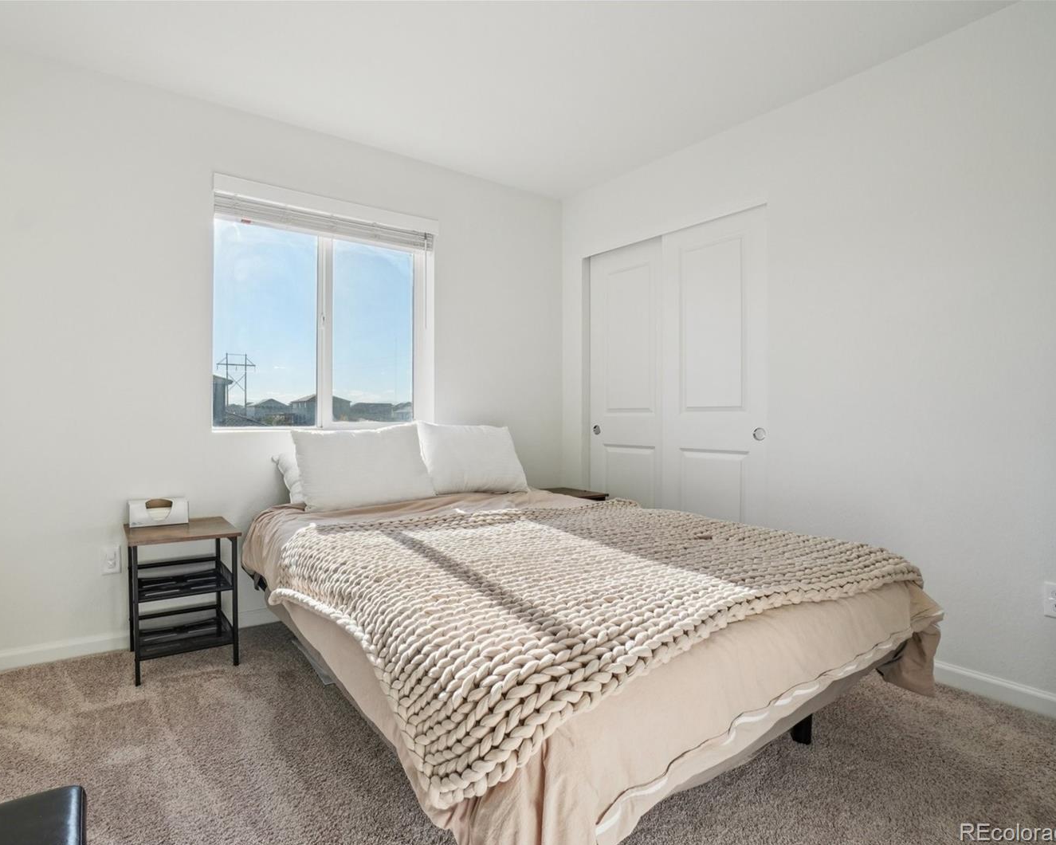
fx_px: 531
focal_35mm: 17
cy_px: 424
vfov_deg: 77.0
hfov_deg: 89.0
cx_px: 451
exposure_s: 1/320
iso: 400
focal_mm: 10
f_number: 8
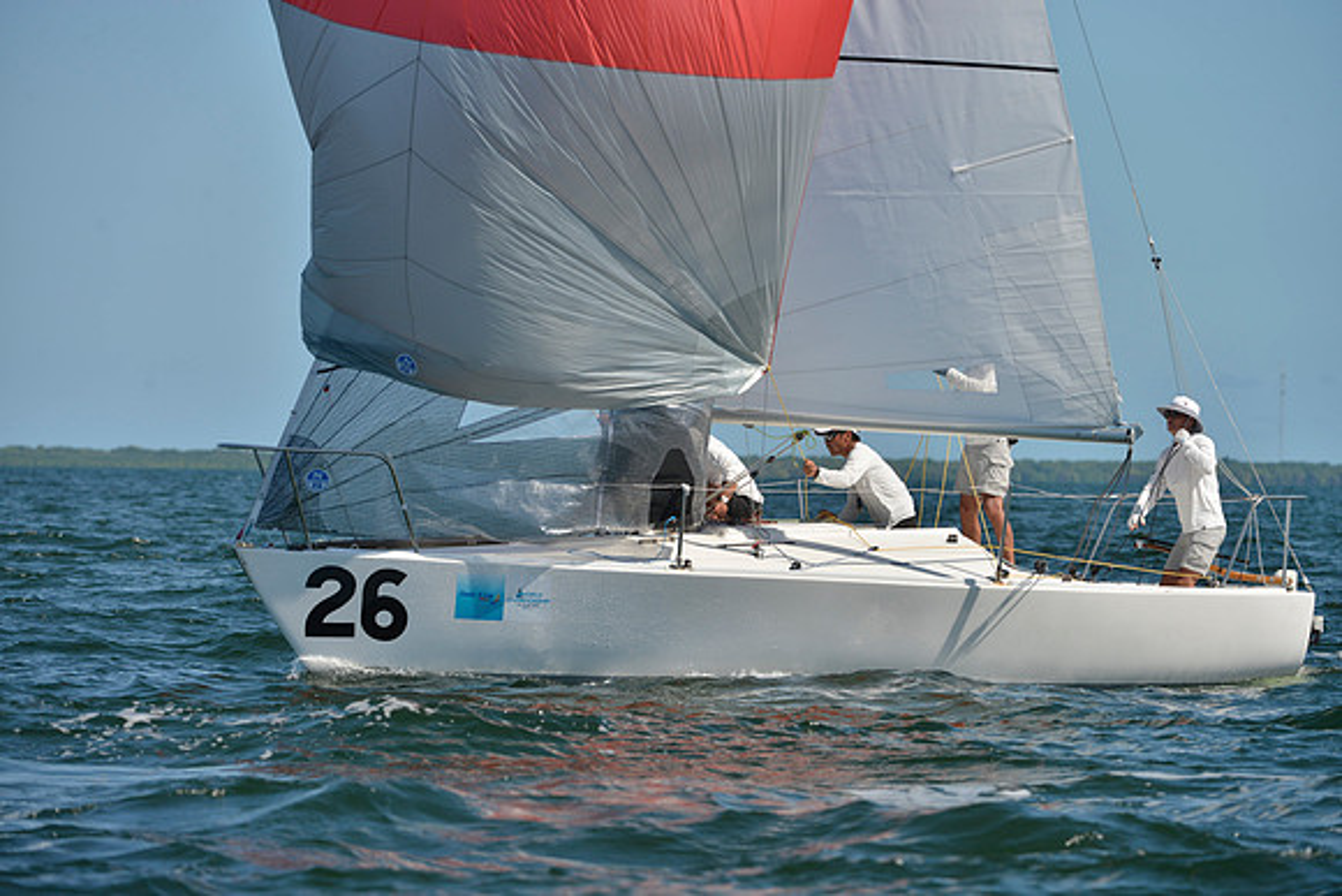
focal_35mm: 260
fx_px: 9694
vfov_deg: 5.3
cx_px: 671
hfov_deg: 7.9
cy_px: 448
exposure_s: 1/1000
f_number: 7.1
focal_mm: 260
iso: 200
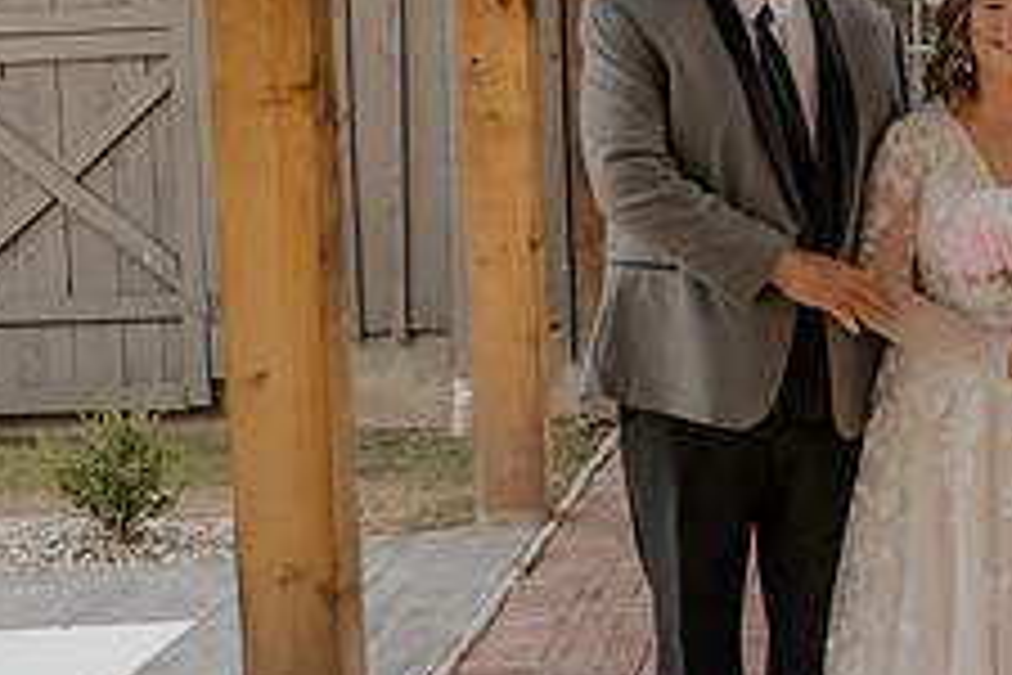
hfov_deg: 20.5
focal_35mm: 99
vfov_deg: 13.8
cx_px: 733
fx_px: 2783
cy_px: 391
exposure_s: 1/400
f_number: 3.2
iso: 250
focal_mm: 29.5
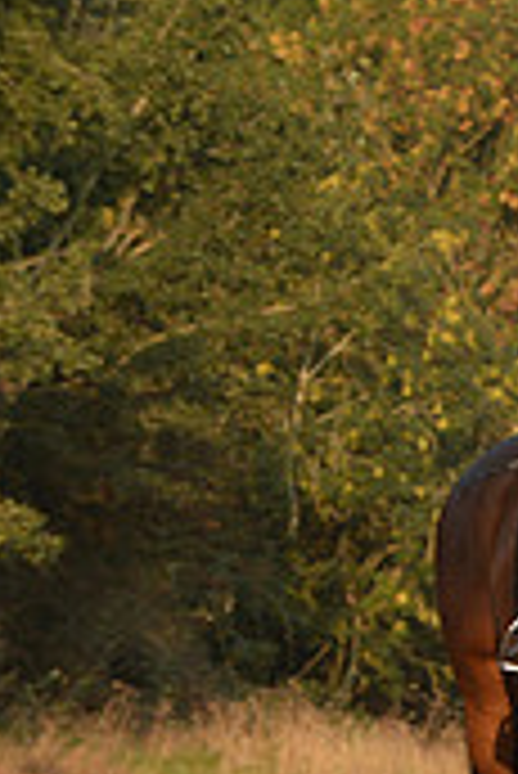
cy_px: 382
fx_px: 14495
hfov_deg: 2.0
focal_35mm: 673
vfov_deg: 3.1
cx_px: 1297
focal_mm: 200
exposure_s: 1/1000
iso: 1000
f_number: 6.3
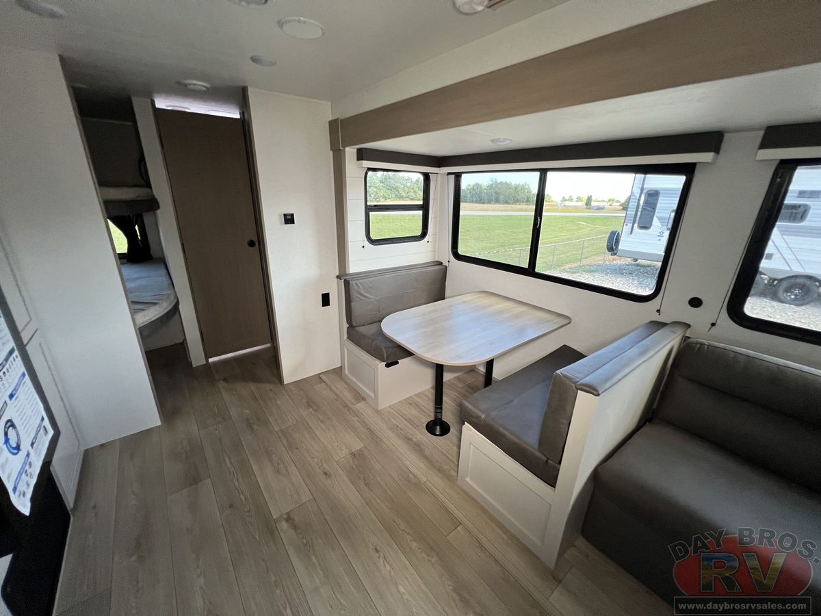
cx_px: 410
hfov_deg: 106.2
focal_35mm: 13
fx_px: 308
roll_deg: -0.5
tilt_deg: -18.1
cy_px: 308
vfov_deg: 89.9
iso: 160
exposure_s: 1/99
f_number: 1.8
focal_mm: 1.57
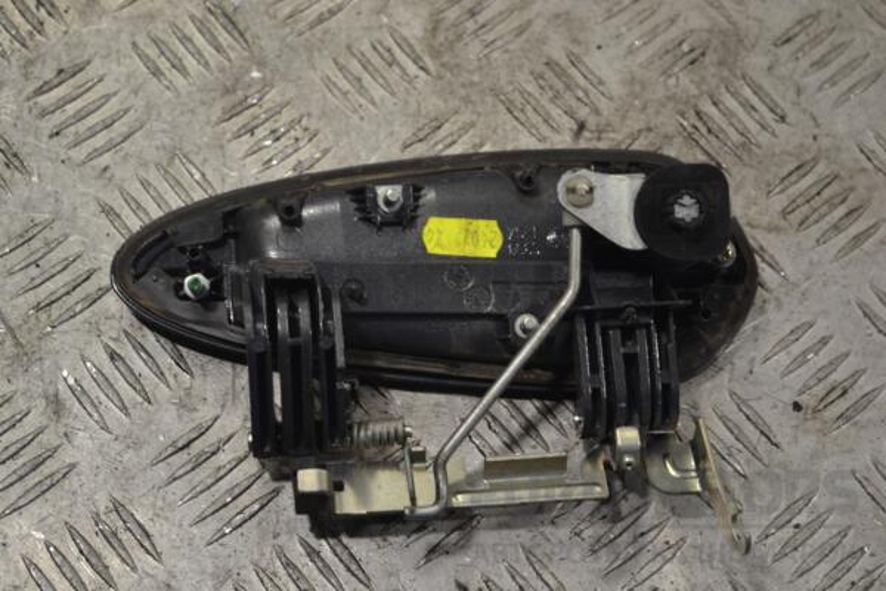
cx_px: 443
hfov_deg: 28.1
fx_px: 1772
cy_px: 296
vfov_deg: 18.9
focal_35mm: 72
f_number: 5.3
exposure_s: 1/125
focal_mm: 48
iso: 400
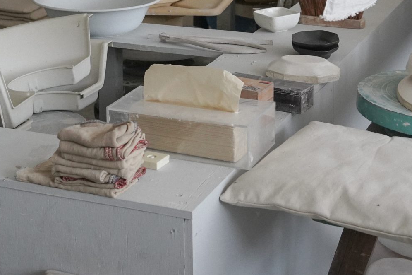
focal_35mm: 90
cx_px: 113
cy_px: -49
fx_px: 1030
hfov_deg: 22.5
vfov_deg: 14.7
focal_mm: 35
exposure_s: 1/800
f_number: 5.6
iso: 3200
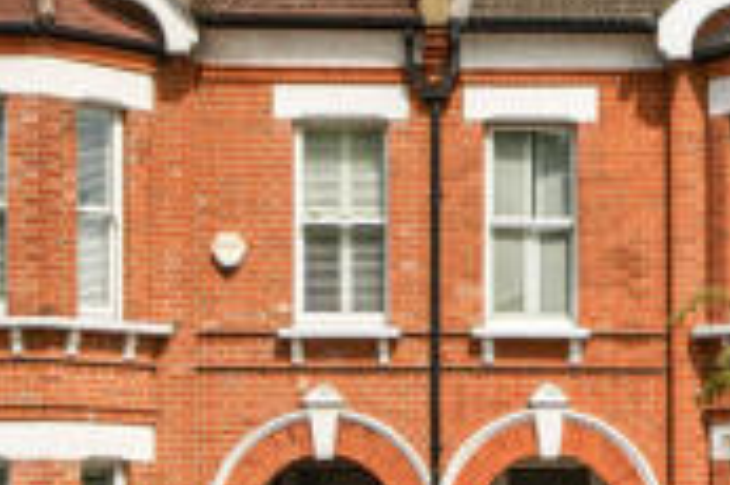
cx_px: 789
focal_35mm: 91
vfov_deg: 14.9
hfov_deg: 21.3
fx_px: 1843
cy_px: 373
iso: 400
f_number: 8
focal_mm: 22
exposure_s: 1/1250
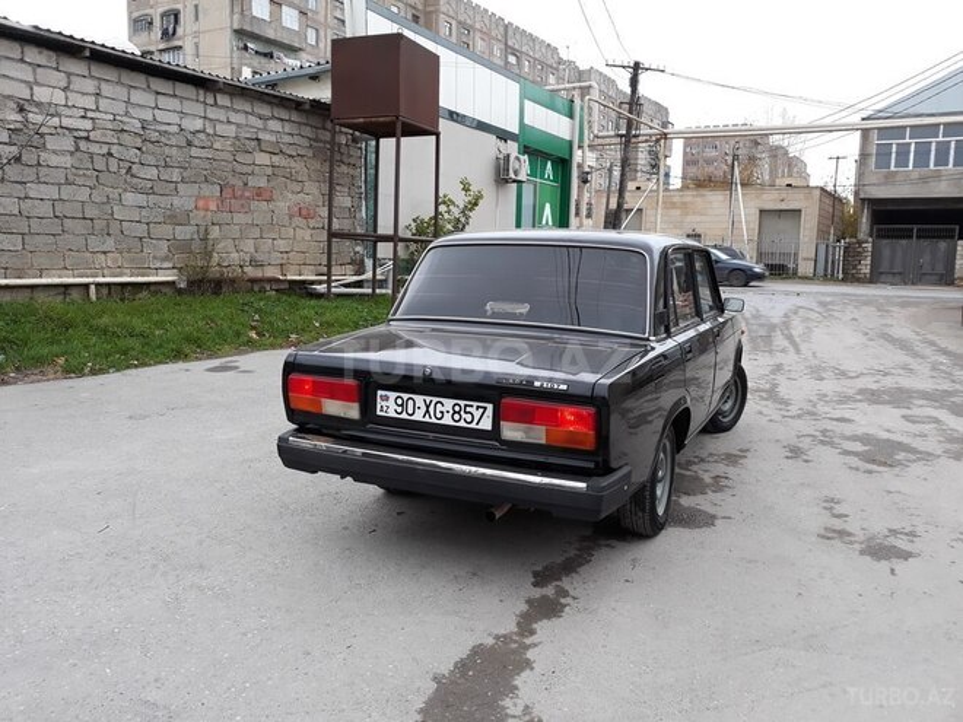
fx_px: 751
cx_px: 482
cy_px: 361
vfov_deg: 51.4
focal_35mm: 27
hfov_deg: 65.3
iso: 50
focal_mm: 3.71
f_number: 1.7
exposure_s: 1/100
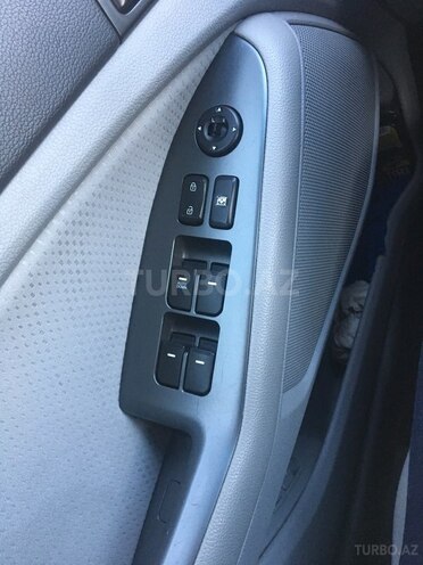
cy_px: 282
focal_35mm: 29
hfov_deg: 48.2
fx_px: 472
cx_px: 212
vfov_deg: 61.7
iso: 160
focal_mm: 4.15
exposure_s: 1/30
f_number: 2.2
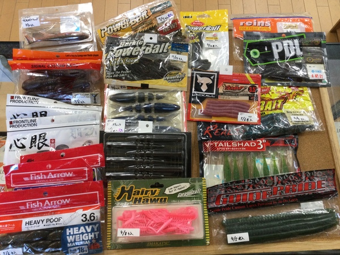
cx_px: 170
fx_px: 304
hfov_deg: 58.4
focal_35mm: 31
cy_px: 128
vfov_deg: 45.4
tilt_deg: -71.7
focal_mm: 3.3
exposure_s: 1/30
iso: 40
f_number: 2.4
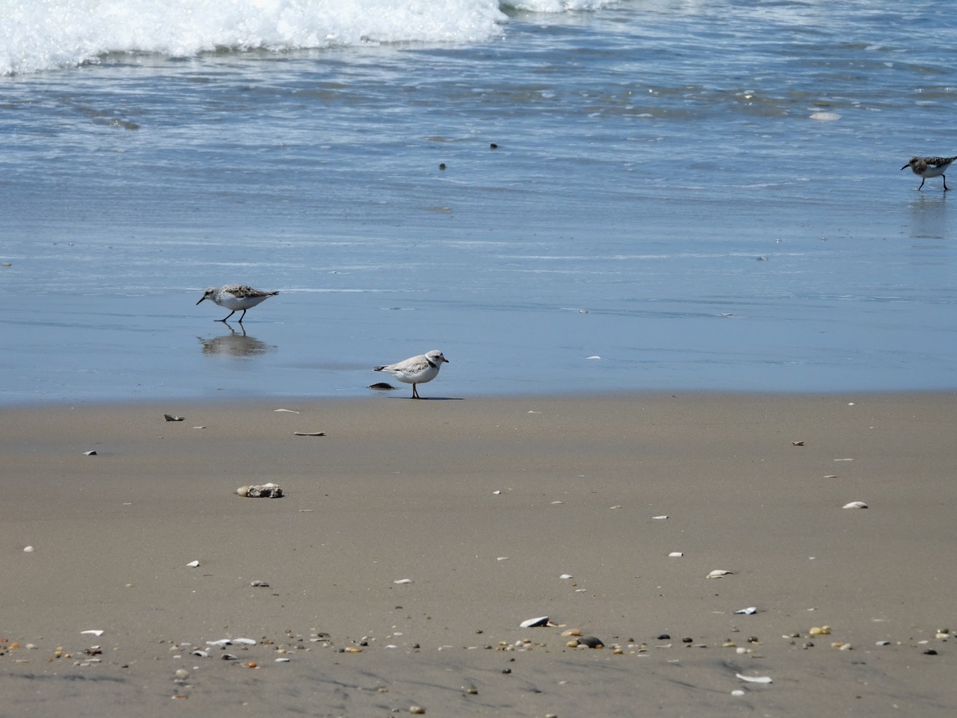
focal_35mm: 370
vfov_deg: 4.0
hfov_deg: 5.4
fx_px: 10229
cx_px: 478
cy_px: 359
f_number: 5
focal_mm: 66.5
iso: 100
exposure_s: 1/800
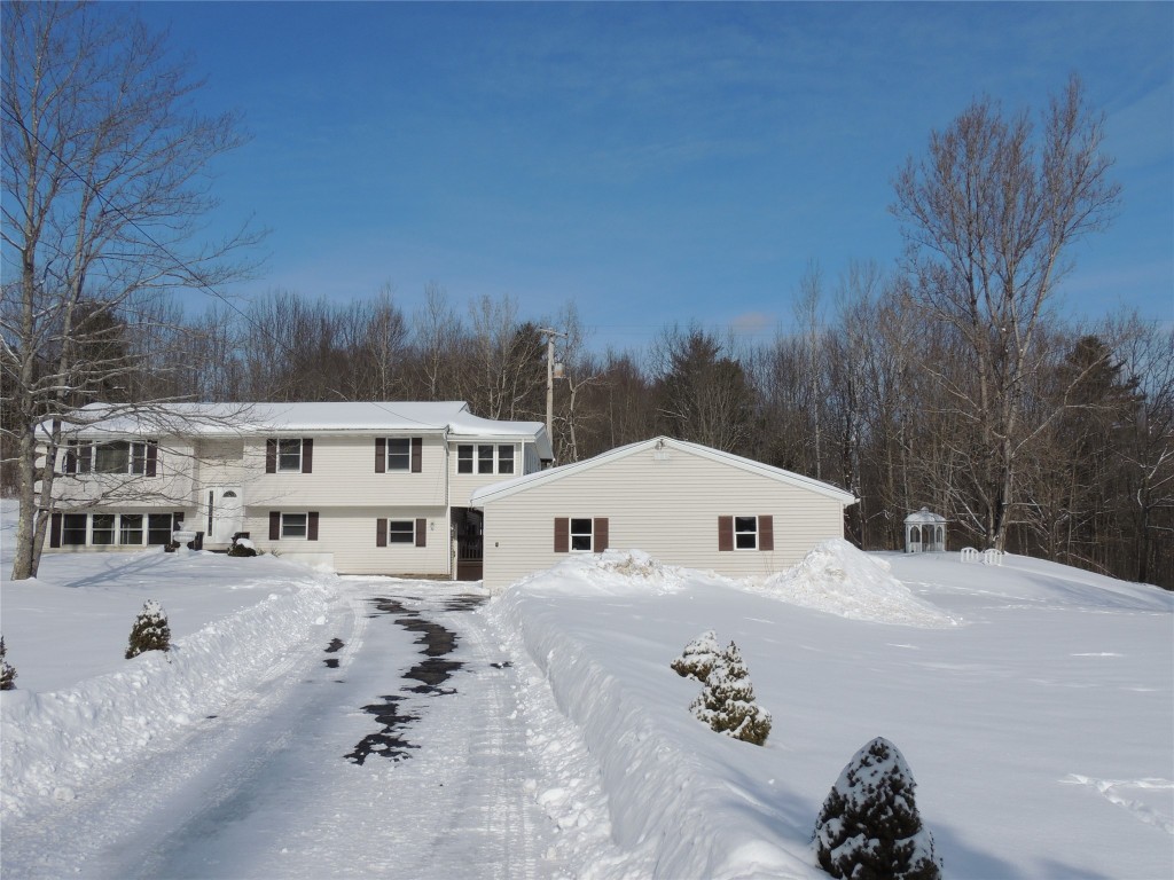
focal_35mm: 33
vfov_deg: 42.9
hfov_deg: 55.4
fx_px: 1119
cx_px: 587
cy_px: 440
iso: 100
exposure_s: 1/1250
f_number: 5
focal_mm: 5.8
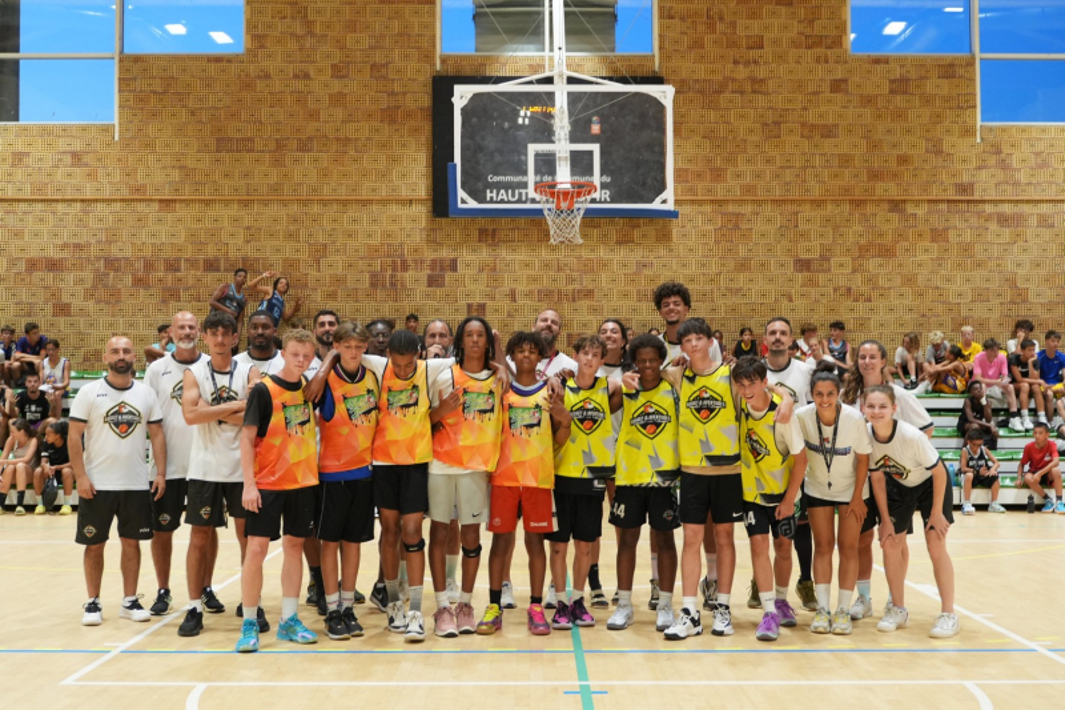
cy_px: 355
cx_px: 532
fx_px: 1242
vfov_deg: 31.9
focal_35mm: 42
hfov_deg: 46.4
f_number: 2.8
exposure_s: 1/250
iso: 1250
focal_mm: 28
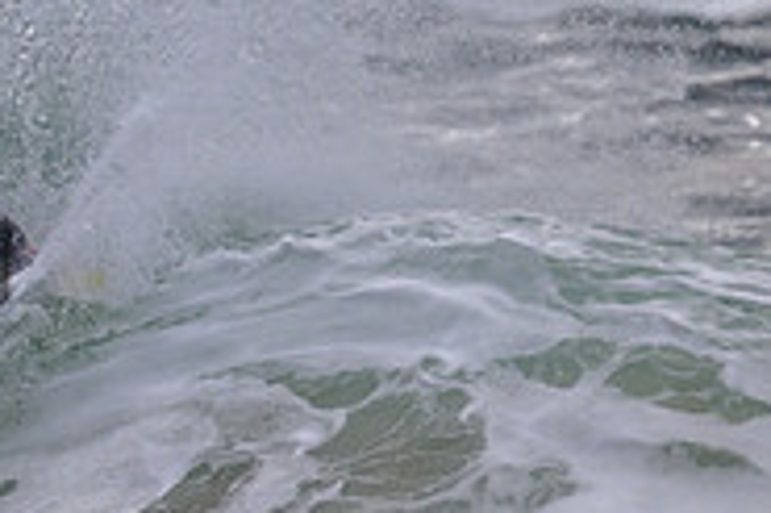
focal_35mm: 2510
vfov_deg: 0.5
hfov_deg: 0.8
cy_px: 202
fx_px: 53707
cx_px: -429
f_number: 11
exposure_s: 1/1600
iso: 1400
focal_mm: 800
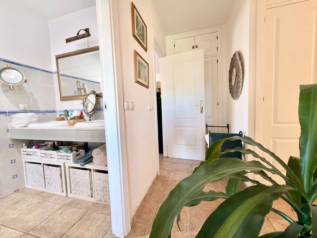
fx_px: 128
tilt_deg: -3.6
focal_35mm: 14
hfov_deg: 102.1
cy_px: 119
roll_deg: +2.1
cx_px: 158
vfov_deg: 85.7
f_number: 2.2
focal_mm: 2.22
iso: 400
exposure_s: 1/50
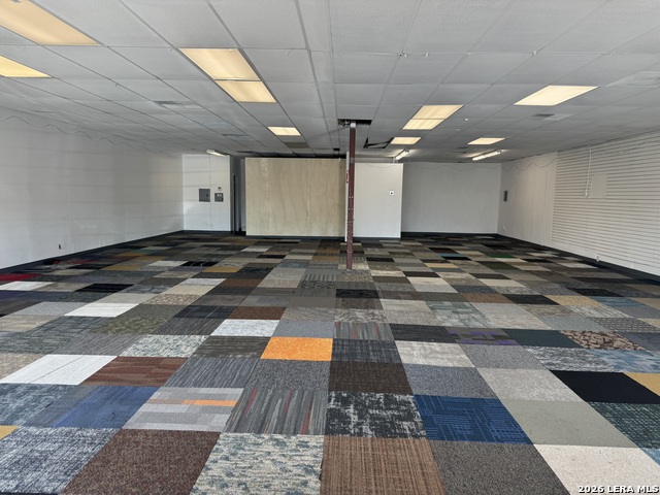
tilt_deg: -7.3
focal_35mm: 24
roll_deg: -1.0
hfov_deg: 71.6
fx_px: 458
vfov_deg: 56.8
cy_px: 248
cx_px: 330
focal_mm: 6.76
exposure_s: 1/138
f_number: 1.78
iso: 64
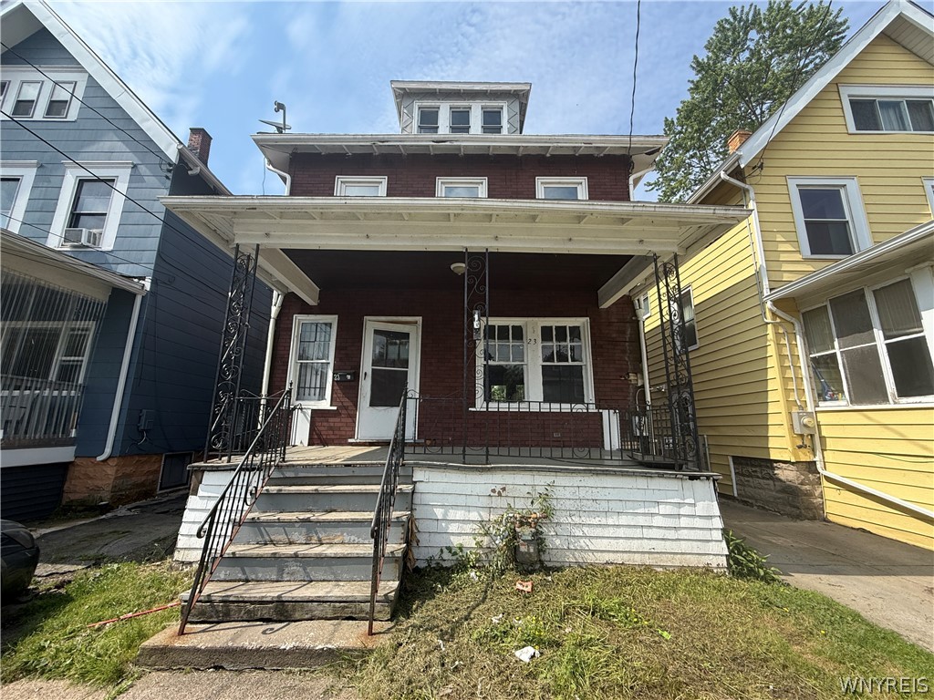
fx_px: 378
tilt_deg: +13.1
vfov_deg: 85.7
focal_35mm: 14
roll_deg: -0.2
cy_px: 350
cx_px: 467
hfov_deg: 102.1
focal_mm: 2.22
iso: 50
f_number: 2.2
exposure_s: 1/1795
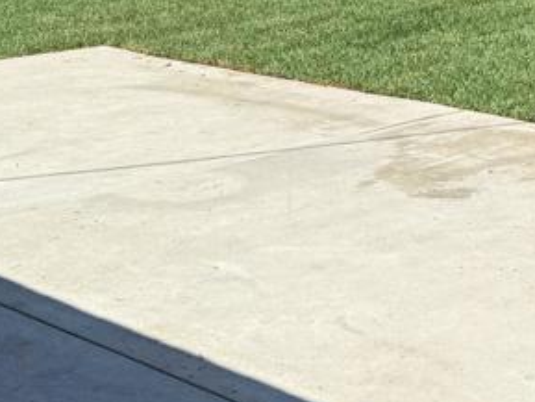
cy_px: -163
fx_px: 1314
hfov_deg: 21.4
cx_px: 641
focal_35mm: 85
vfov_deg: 16.2
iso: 80
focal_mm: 6.76
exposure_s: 1/5319
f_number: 1.78
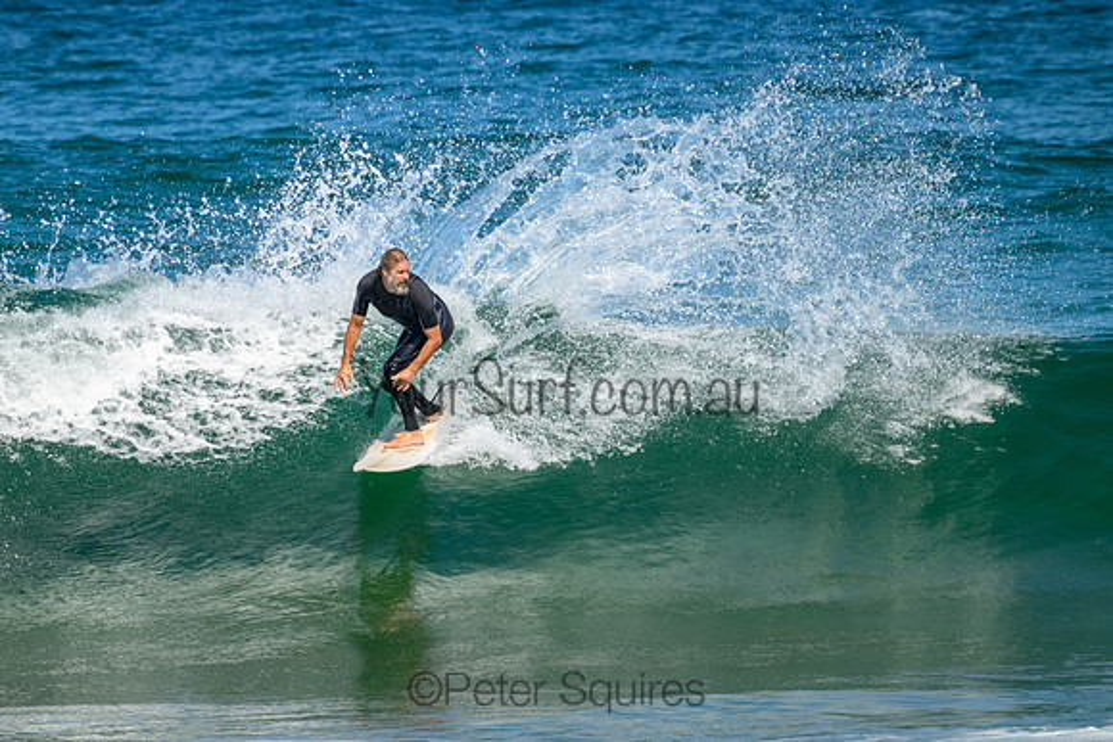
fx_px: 28459
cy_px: 317
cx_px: 475
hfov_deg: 2.2
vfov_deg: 1.5
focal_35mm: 920
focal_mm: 800
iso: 1250
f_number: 11
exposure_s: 1/2000
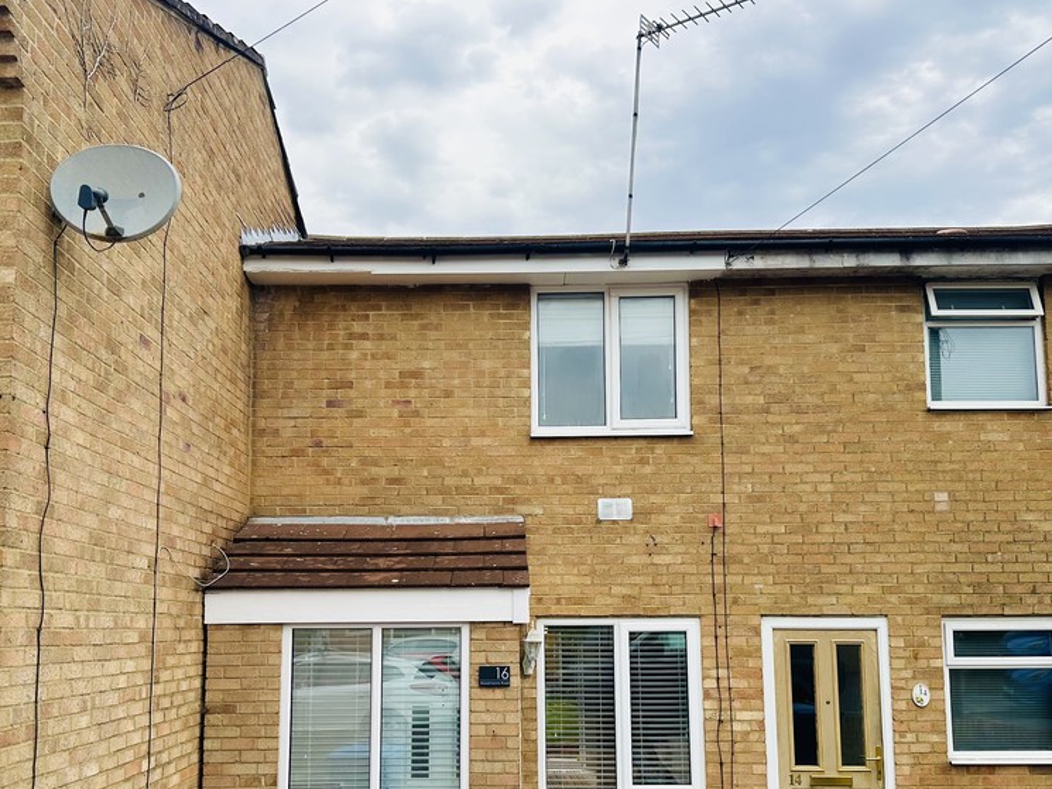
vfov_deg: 42.5
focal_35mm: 33
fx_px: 1003
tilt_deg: +6.3
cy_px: 512
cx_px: 497
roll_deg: +0.0
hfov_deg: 55.3
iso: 80
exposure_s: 1/1241
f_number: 1.78
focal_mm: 6.86
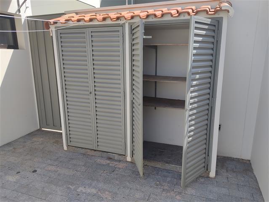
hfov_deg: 67.3
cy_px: 101
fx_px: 202
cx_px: 134
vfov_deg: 53.1
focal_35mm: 26
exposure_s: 1/663
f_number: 1.79
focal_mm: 4.74
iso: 100
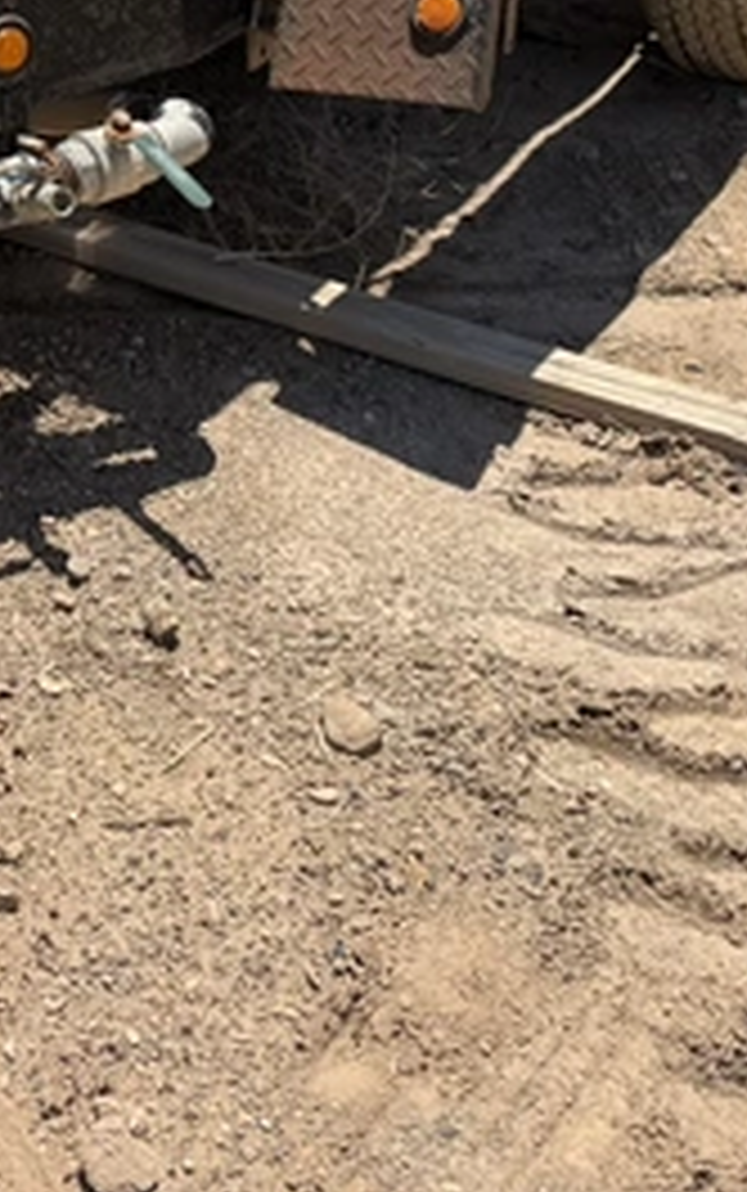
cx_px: -162
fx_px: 2341
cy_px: -70
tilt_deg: -19.6
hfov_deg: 17.3
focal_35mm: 72
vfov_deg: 26.6
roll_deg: +0.0
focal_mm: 6.76
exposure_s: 1/4673
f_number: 1.78
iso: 80
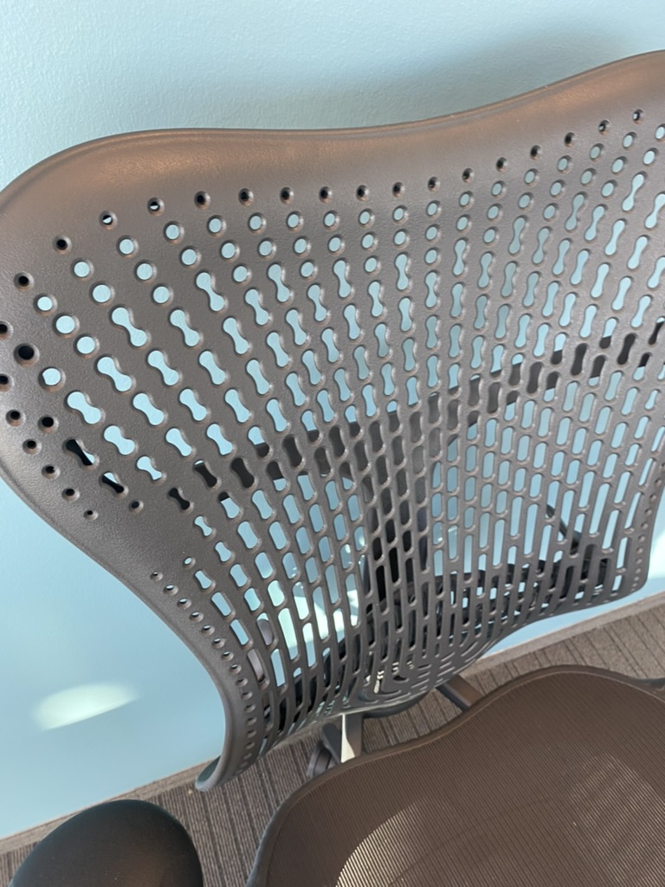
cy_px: 444
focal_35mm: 26
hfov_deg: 53.1
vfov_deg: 67.3
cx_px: 332
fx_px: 666
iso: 80
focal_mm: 4.25
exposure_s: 1/50
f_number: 1.8
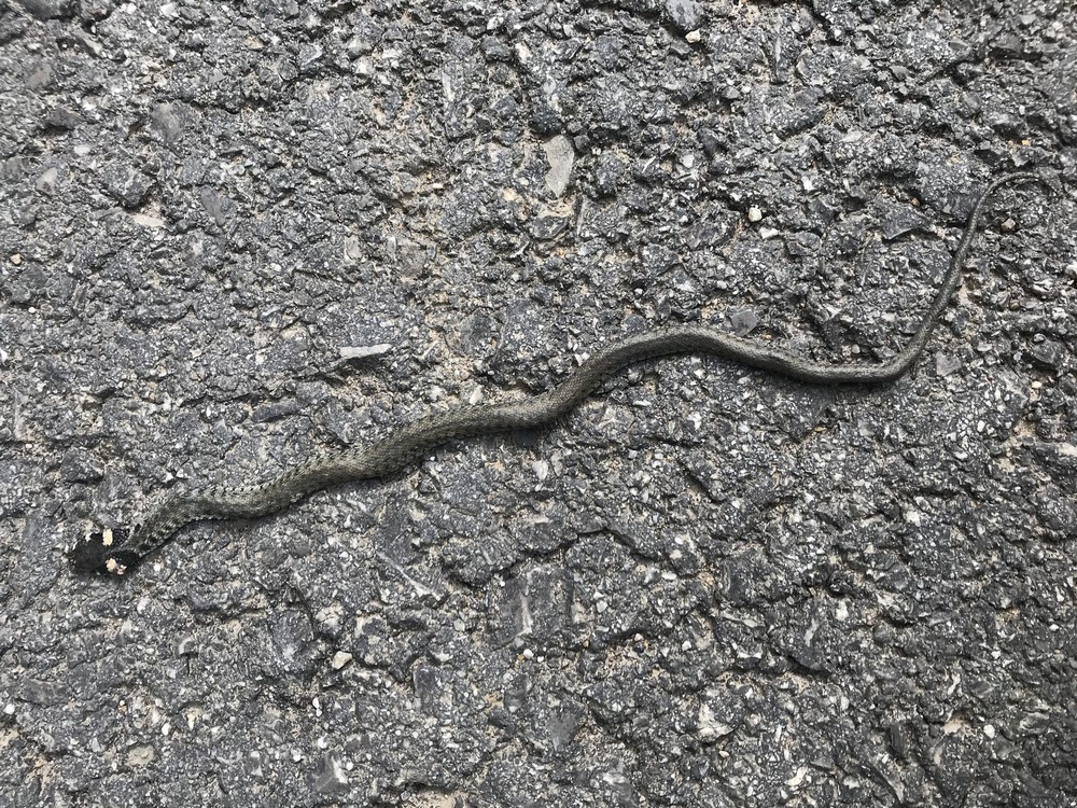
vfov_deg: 49.7
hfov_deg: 63.4
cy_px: 404
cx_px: 538
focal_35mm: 28
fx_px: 871
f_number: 1.8
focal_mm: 3.99
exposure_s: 1/425
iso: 20
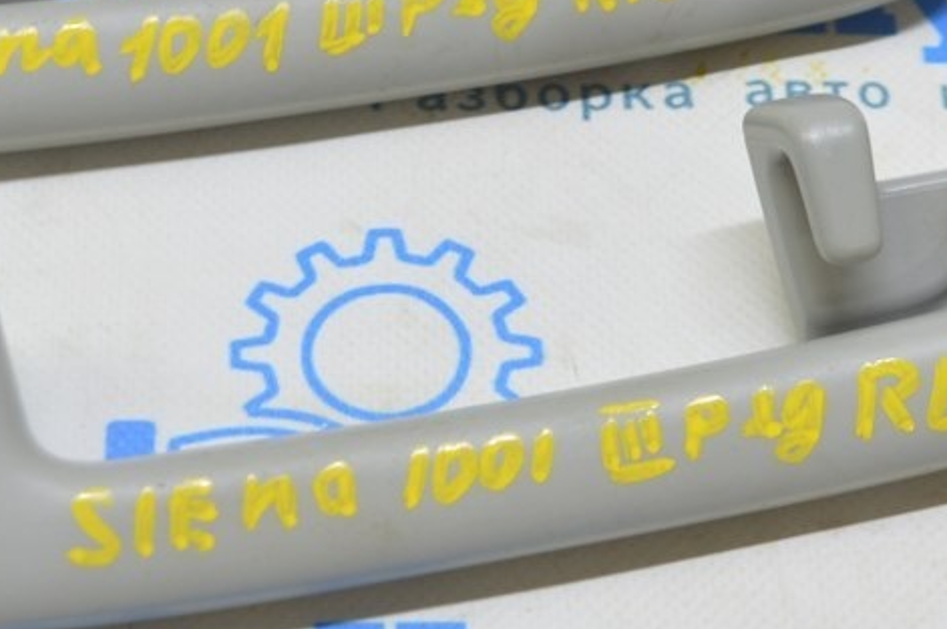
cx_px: 424
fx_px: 3600
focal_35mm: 137
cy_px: 77
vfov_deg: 9.9
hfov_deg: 15.0
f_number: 5.6
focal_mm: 42
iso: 400
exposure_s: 1/20
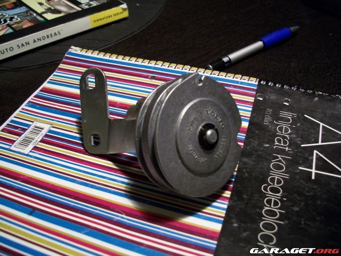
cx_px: 170
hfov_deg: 52.6
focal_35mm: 35
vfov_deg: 40.7
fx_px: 345
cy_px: 128
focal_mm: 6.3
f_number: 3.1
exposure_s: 1/8
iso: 320
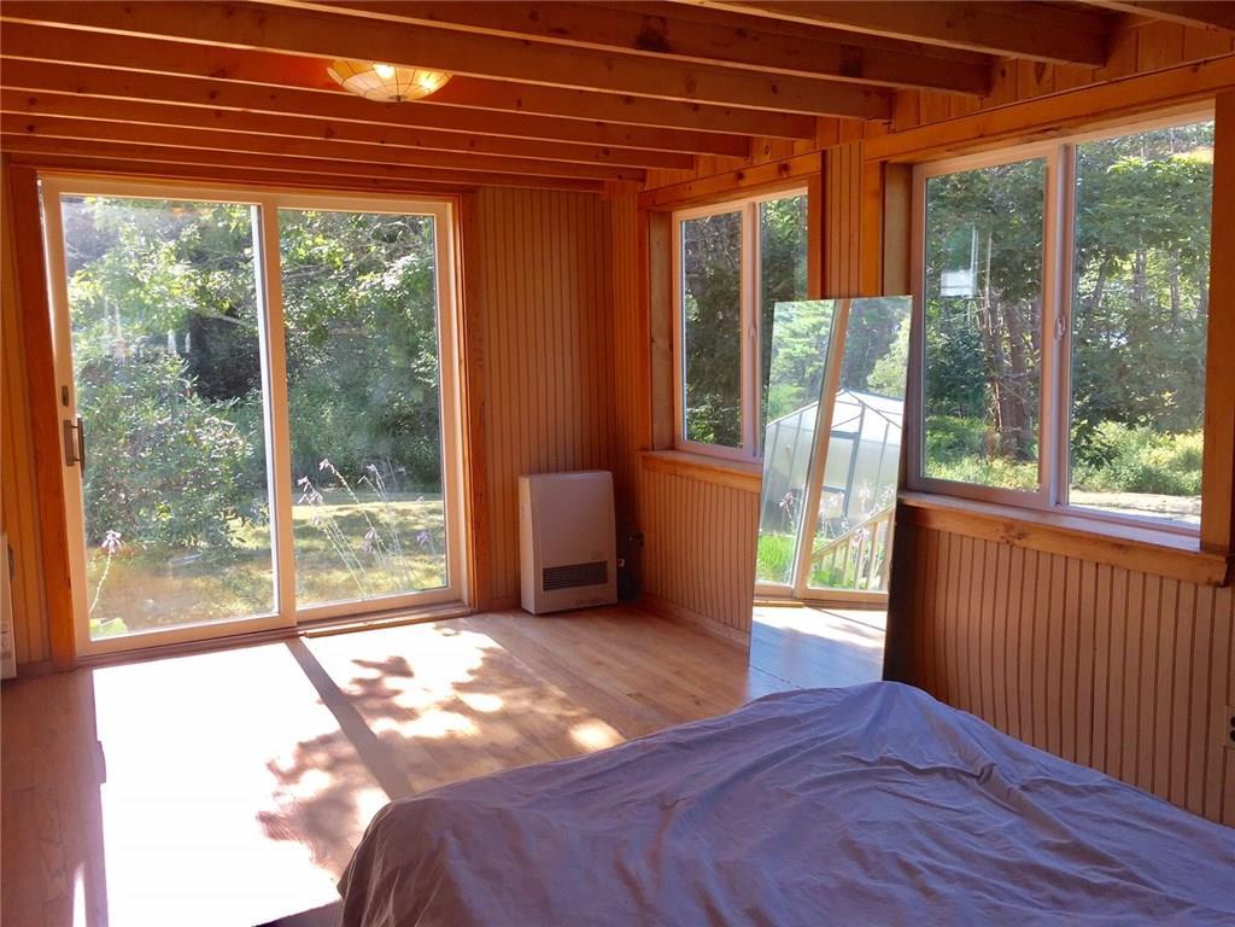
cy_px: 464
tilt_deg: -6.3
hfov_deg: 61.7
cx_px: 618
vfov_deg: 48.2
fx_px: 1035
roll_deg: -0.3
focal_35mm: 29
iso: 32
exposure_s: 1/243
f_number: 2.2
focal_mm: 4.15
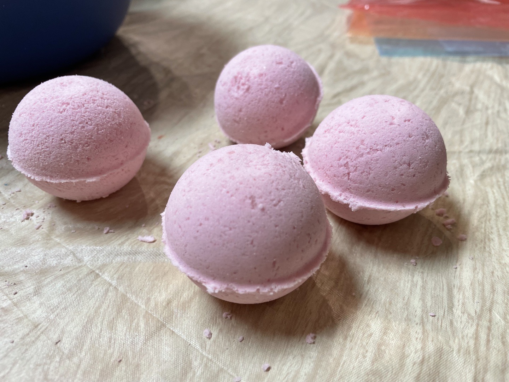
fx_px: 382
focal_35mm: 26
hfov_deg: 67.3
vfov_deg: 53.1
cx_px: 254
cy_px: 191
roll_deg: +0.0
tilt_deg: -39.0
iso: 64
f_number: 1.6
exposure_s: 1/60
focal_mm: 4.2
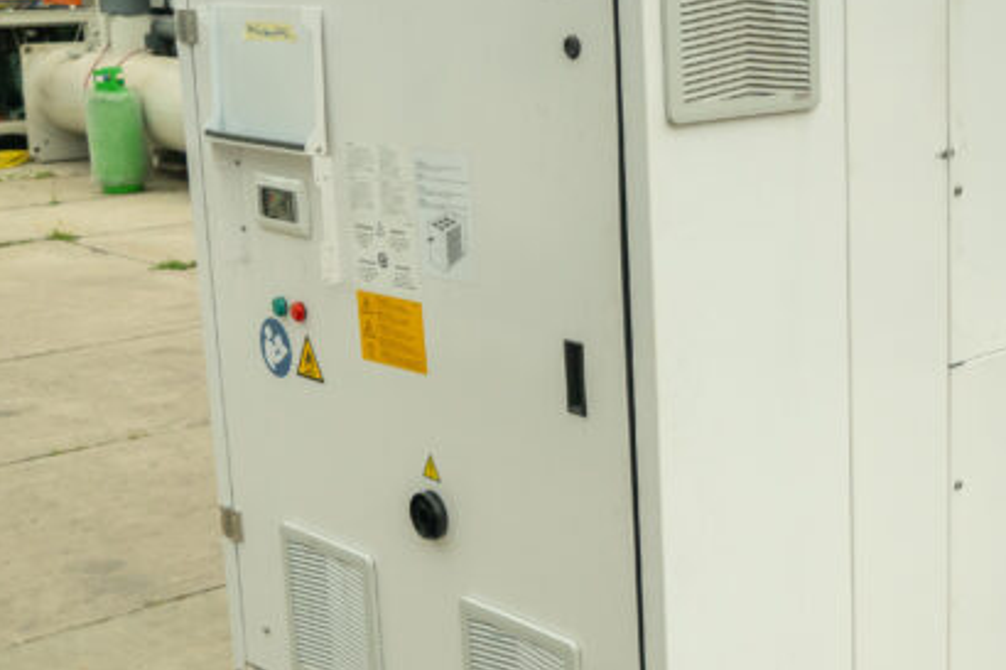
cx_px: 854
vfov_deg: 22.6
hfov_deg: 32.2
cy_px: 293
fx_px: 1676
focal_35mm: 60
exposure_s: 1/400
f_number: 7.1
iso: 500
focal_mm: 24
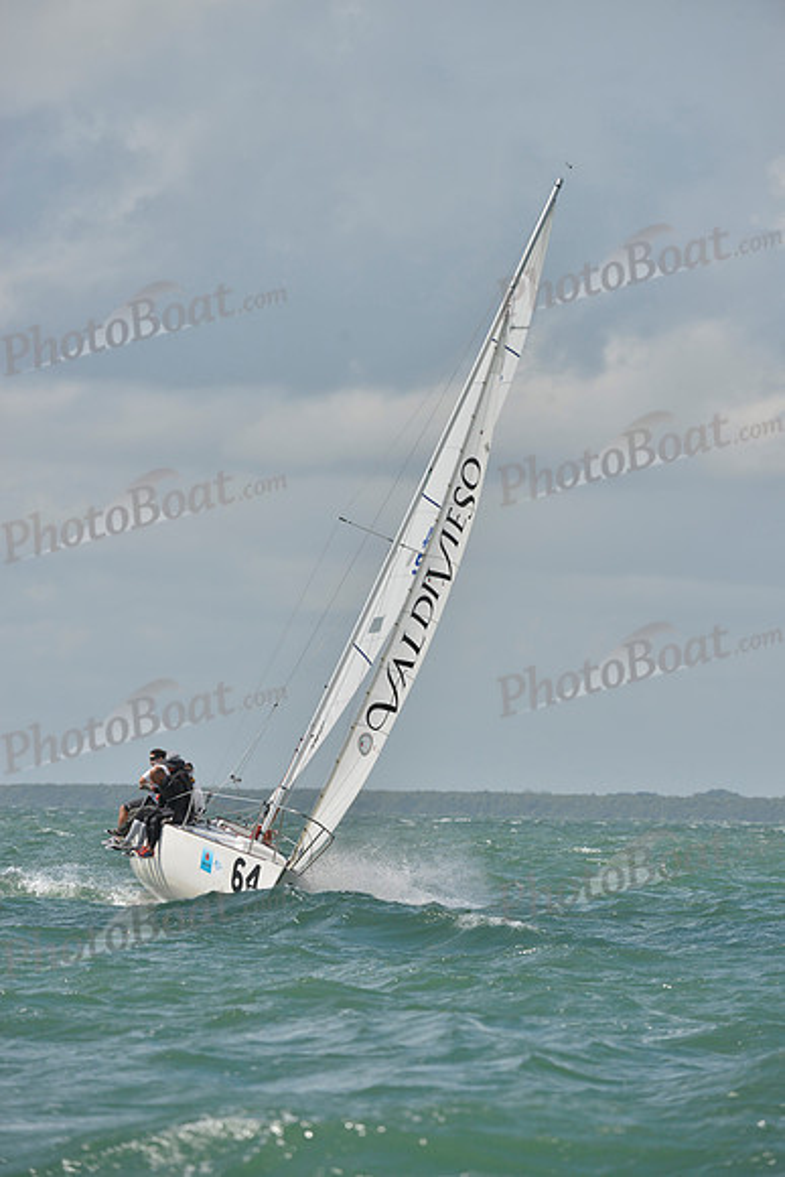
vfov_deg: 7.6
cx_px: 392
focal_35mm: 270
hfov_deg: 5.1
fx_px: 8825
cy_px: 588
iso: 280
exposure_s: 1/1250
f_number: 8
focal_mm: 270
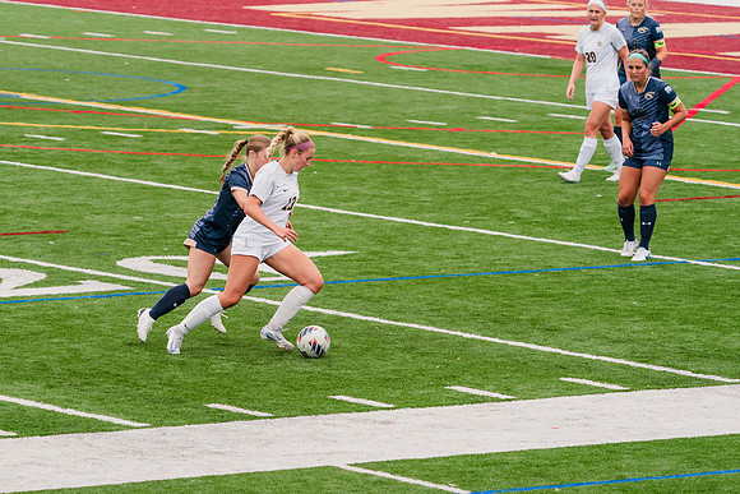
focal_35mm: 263
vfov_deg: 5.2
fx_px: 5415
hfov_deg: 7.8
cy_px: 232
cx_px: 253
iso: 640
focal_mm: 200
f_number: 5.6
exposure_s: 1/1600
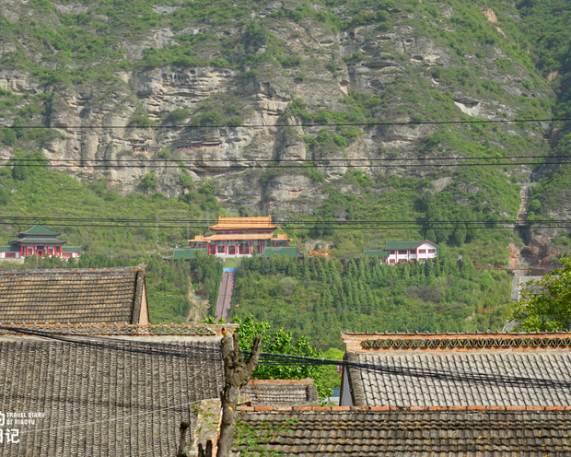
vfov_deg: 13.2
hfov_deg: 16.4
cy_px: 228
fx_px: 1977
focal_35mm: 117
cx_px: 237
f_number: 9
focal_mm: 103
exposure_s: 1/125
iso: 100
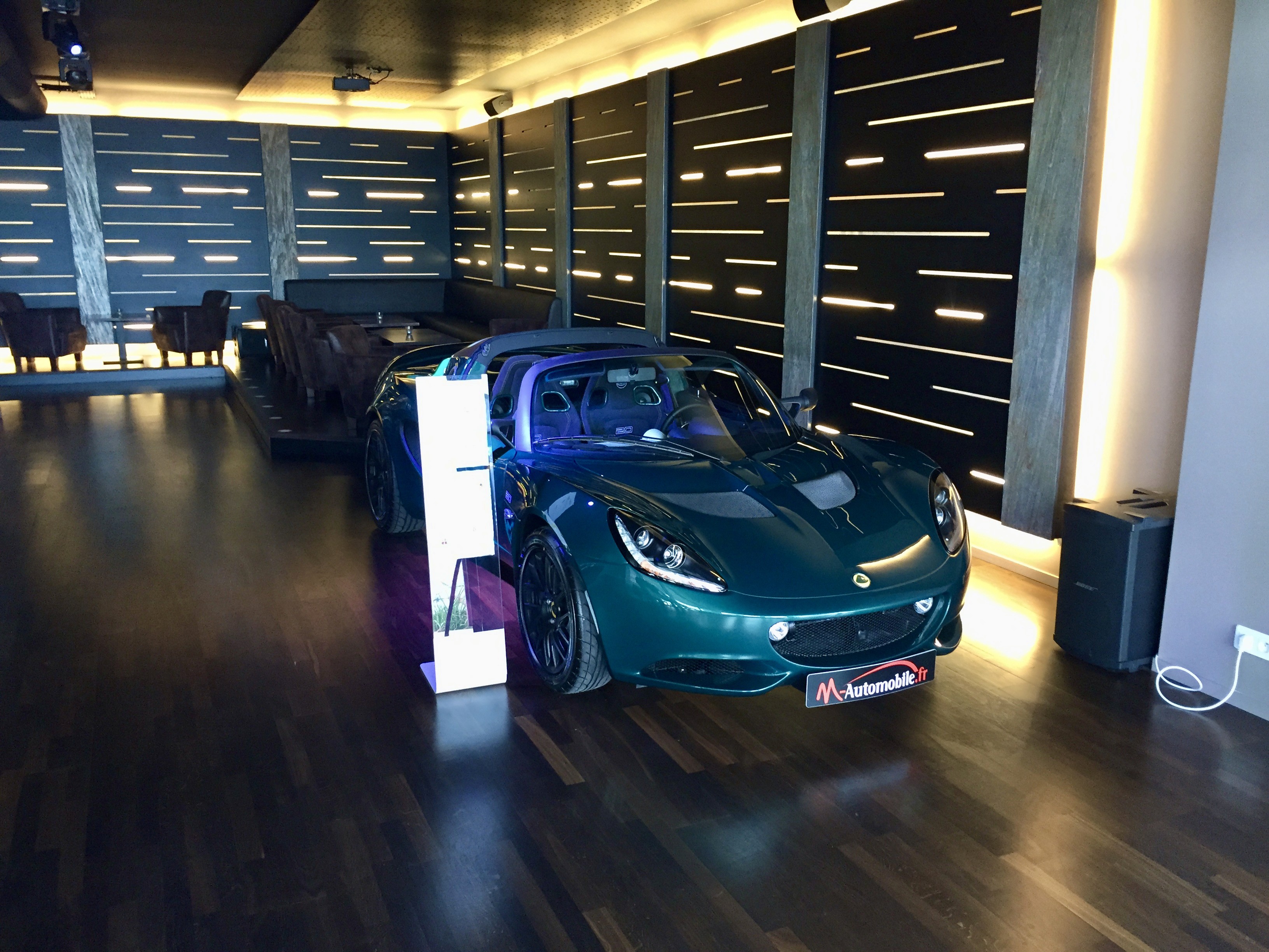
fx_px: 1063
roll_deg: -1.0
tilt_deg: -13.2
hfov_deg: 61.7
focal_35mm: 29
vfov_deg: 48.2
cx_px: 634
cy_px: 476
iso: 160
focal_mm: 4.15
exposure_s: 1/30
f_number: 2.2
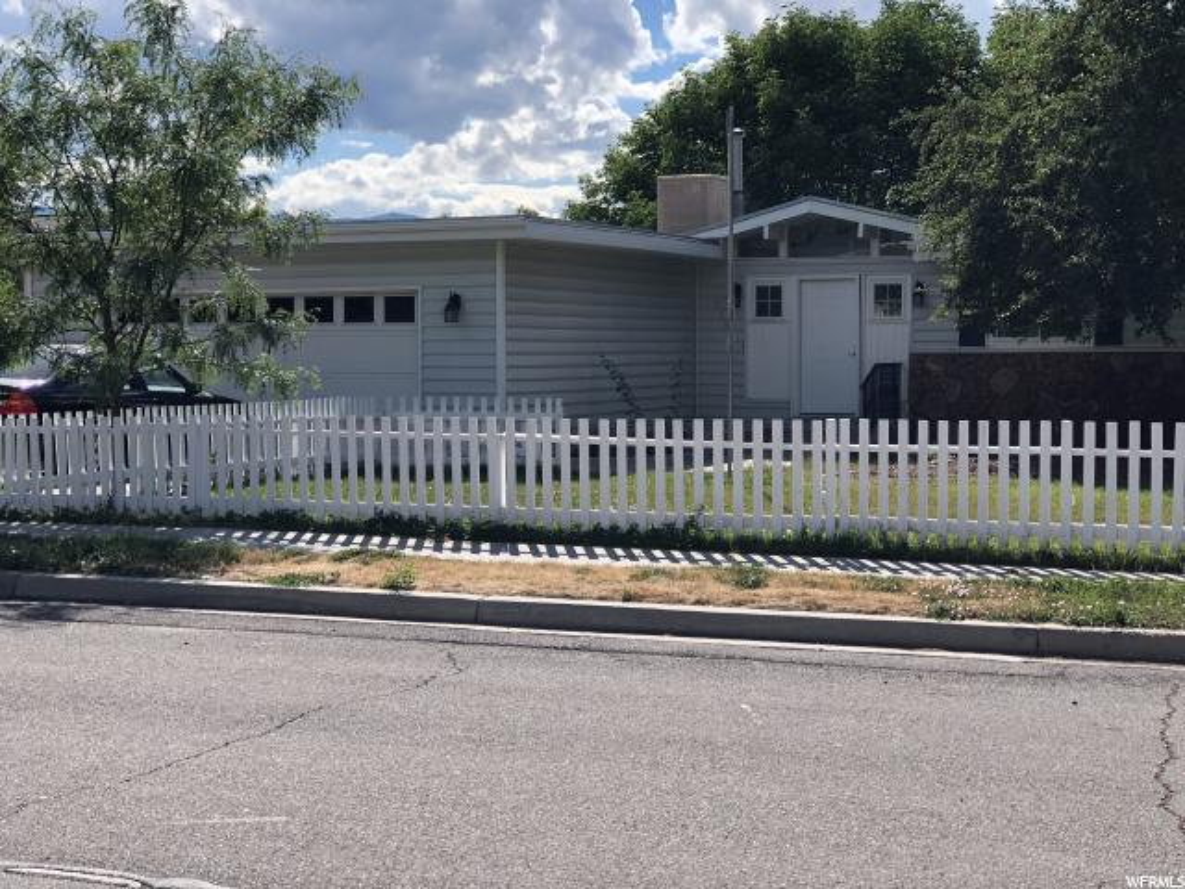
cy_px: 444
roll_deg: +0.0
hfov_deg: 33.8
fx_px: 1951
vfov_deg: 25.7
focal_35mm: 57
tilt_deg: -4.1
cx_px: 592
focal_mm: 6.6
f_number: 2.8
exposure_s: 1/657
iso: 20
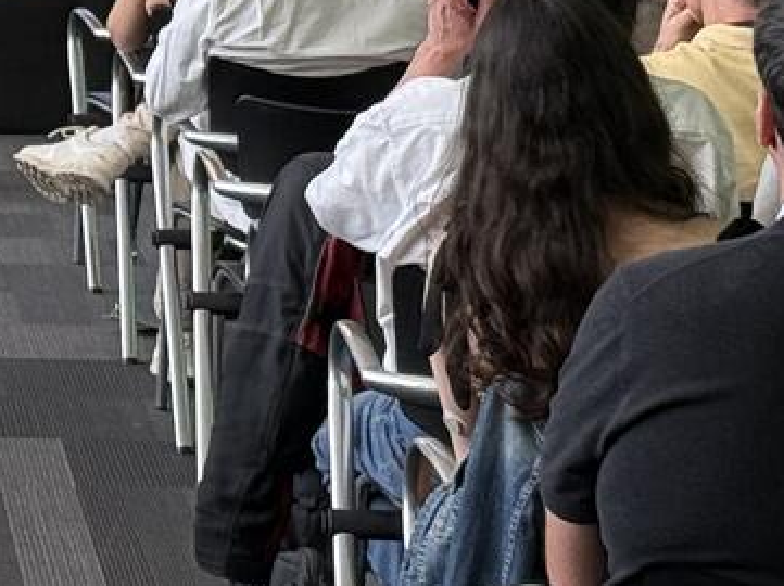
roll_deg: -0.7
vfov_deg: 6.8
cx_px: -289
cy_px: -358
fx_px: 4819
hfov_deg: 9.1
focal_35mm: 213
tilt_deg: -0.7
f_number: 1.78
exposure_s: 1/145
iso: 50
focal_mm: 6.76
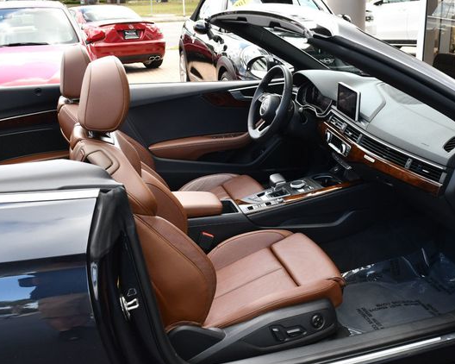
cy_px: 184
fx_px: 552
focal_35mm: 41
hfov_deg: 44.7
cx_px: 252
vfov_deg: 36.5
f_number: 5.6
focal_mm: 18
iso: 400
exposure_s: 1/250
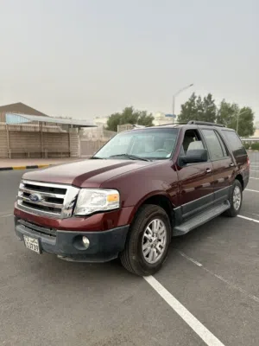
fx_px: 239
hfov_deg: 56.8
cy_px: 173
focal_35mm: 24
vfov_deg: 71.6
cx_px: 130
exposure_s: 1/1988
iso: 80
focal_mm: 6.86
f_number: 1.78
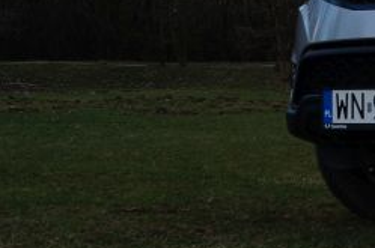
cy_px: -135
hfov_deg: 12.4
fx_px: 1539
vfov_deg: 9.0
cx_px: 721
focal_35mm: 148
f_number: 10
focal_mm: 24
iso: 100
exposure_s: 1/100
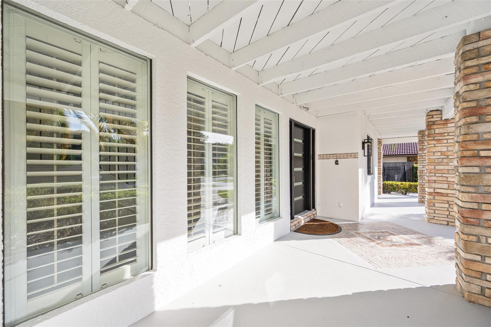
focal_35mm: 14
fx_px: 191
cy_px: 164
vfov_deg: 81.2
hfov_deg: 104.3
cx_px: 246
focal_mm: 14
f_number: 7.1
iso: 32
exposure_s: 1/80
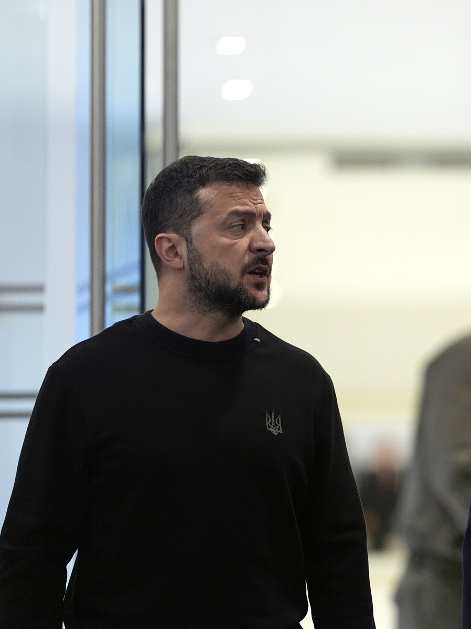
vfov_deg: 6.9
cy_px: 314
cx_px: 464
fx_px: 5245
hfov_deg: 5.1
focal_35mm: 289
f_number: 2.8
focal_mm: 200
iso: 4000
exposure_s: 1/500
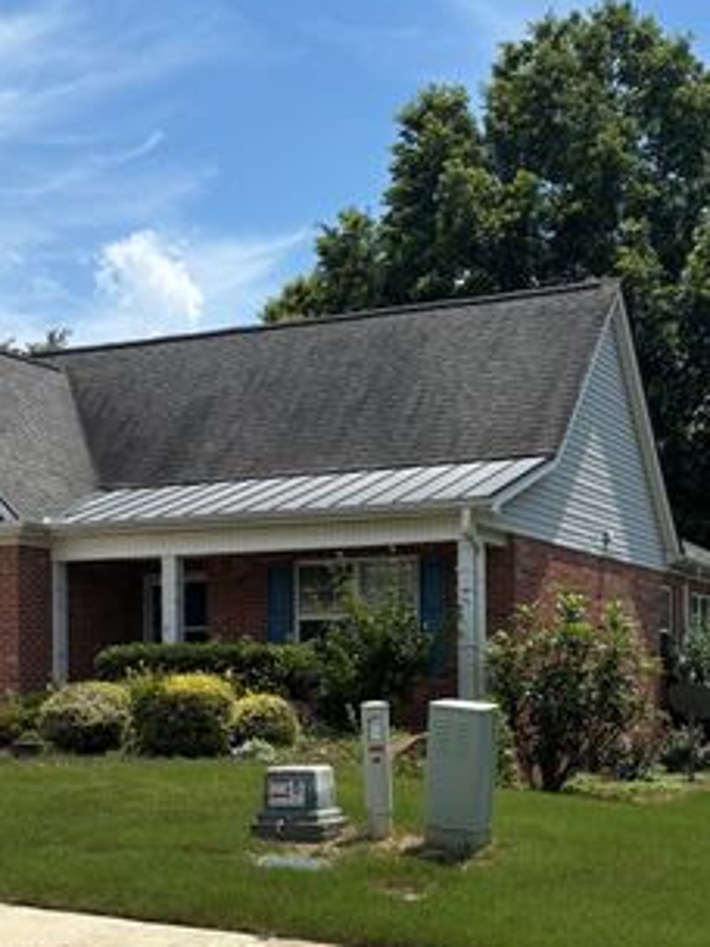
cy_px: 684
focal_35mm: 57
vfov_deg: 33.3
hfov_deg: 25.7
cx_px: 349
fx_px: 1559
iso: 50
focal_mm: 5.96
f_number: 1.6
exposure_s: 1/3937
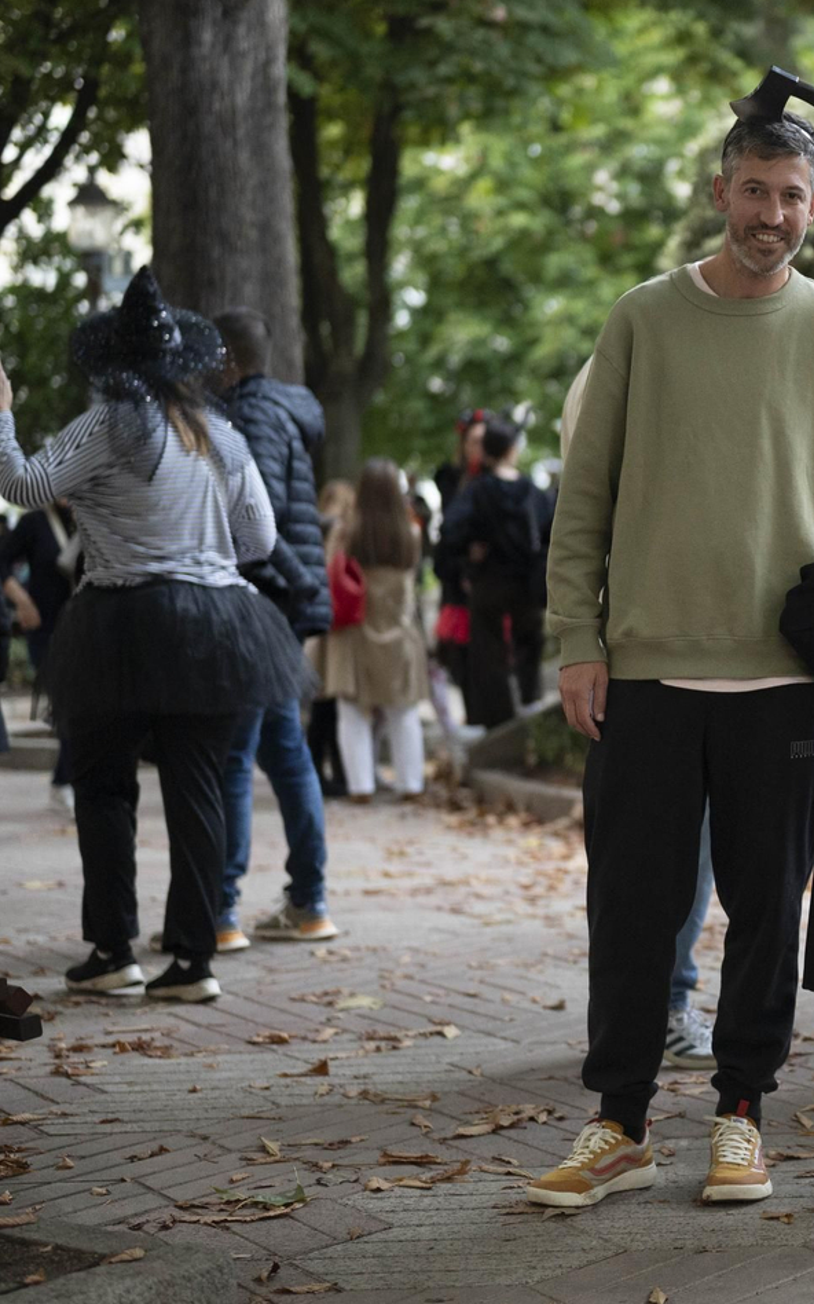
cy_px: 577
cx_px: 869
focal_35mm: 86
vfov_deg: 24.1
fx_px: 3054
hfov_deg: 14.8
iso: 2500
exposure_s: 1/320
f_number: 1.8
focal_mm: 50
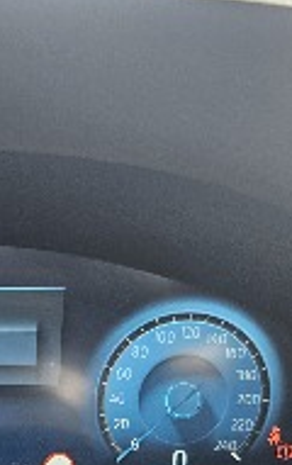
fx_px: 672
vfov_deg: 36.9
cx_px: -41
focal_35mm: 53
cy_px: 370
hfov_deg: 22.9
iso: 250
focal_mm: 5.4
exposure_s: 1/200
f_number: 1.8
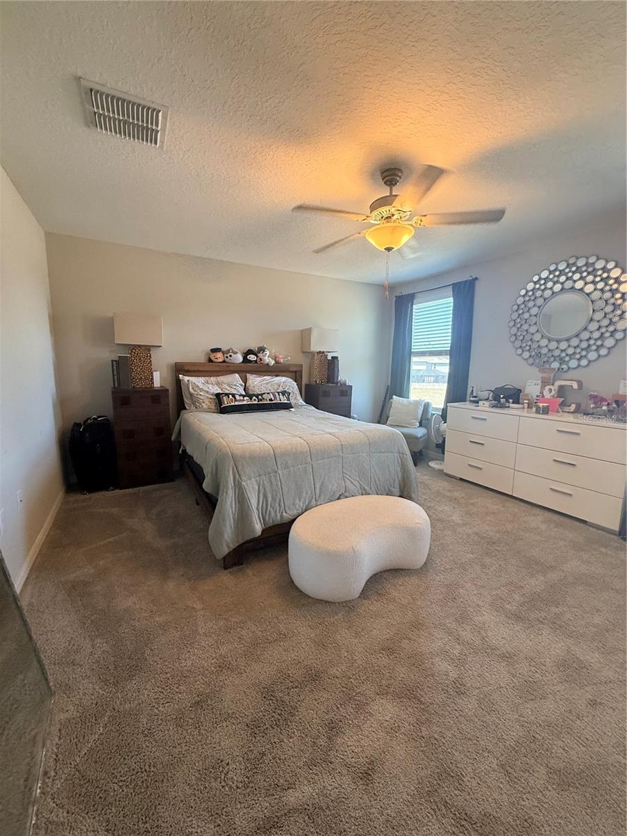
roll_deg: -1.6
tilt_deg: -8.7
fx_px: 338
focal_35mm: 14
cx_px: 314
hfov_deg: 85.7
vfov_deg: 102.1
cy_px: 418
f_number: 2.2
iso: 400
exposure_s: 1/120
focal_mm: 2.22
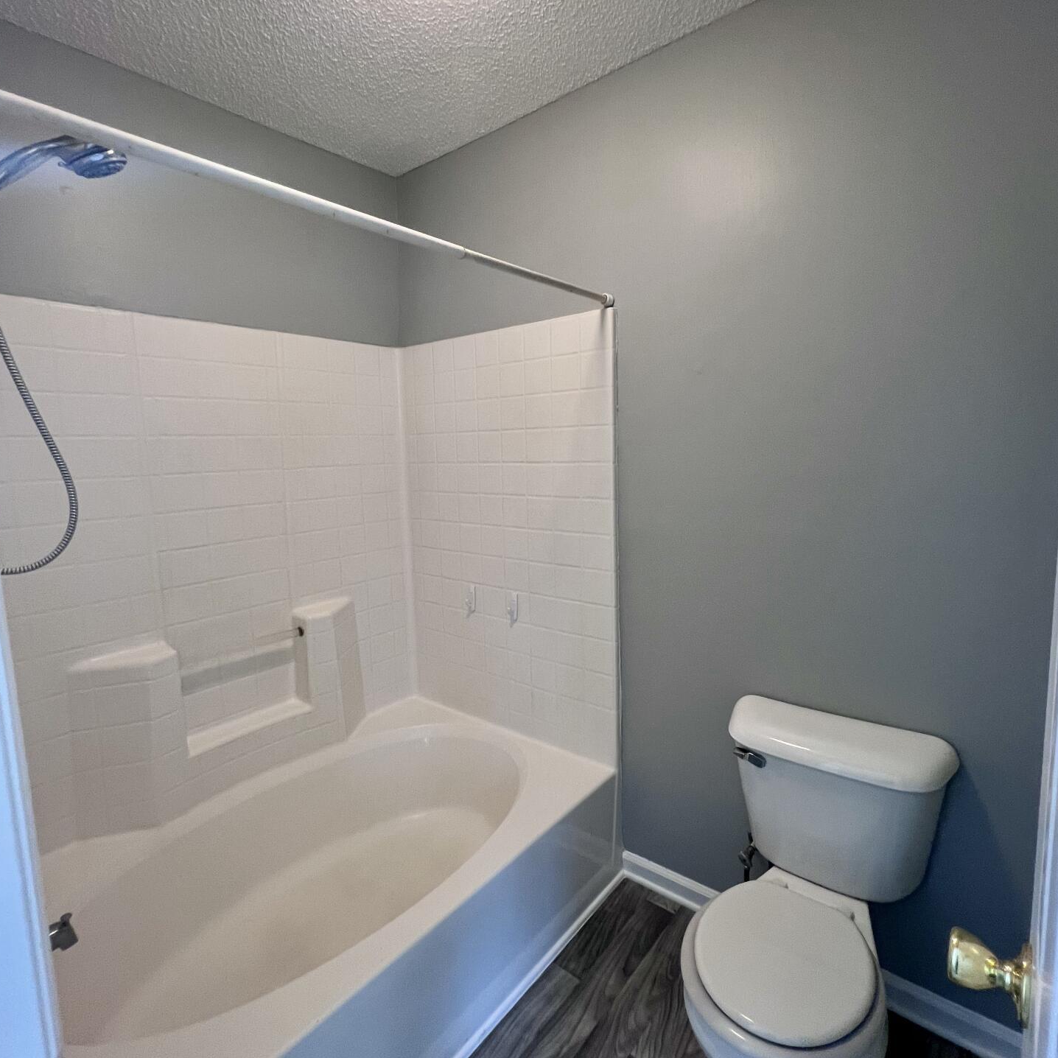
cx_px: 542
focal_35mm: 16
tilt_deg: -4.9
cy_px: 511
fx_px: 553
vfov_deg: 87.4
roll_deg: +1.9
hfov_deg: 87.4
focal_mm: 1.57
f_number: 1.8
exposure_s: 1/60
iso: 200
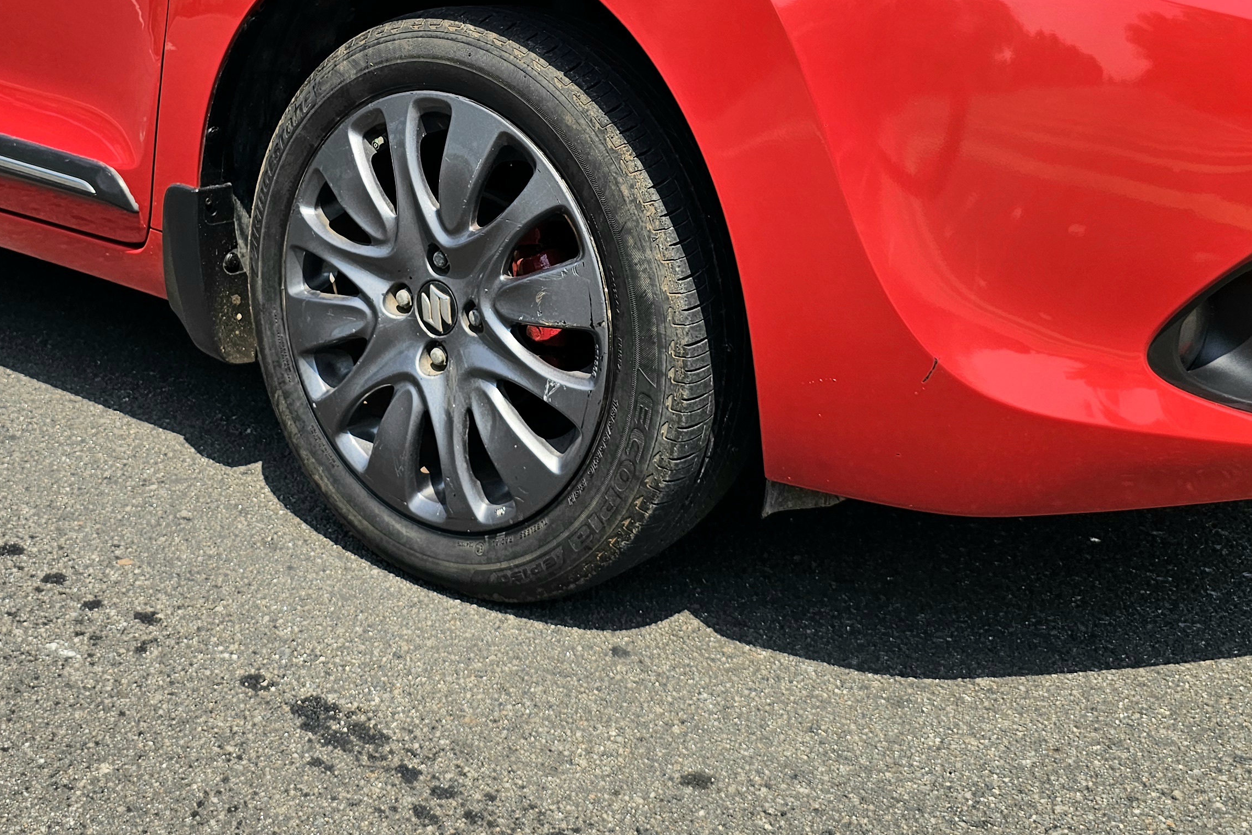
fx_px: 1461
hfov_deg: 46.2
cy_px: 133
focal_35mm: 42
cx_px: 521
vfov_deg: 30.9
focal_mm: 6.3
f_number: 1.7
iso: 25
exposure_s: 1/1111
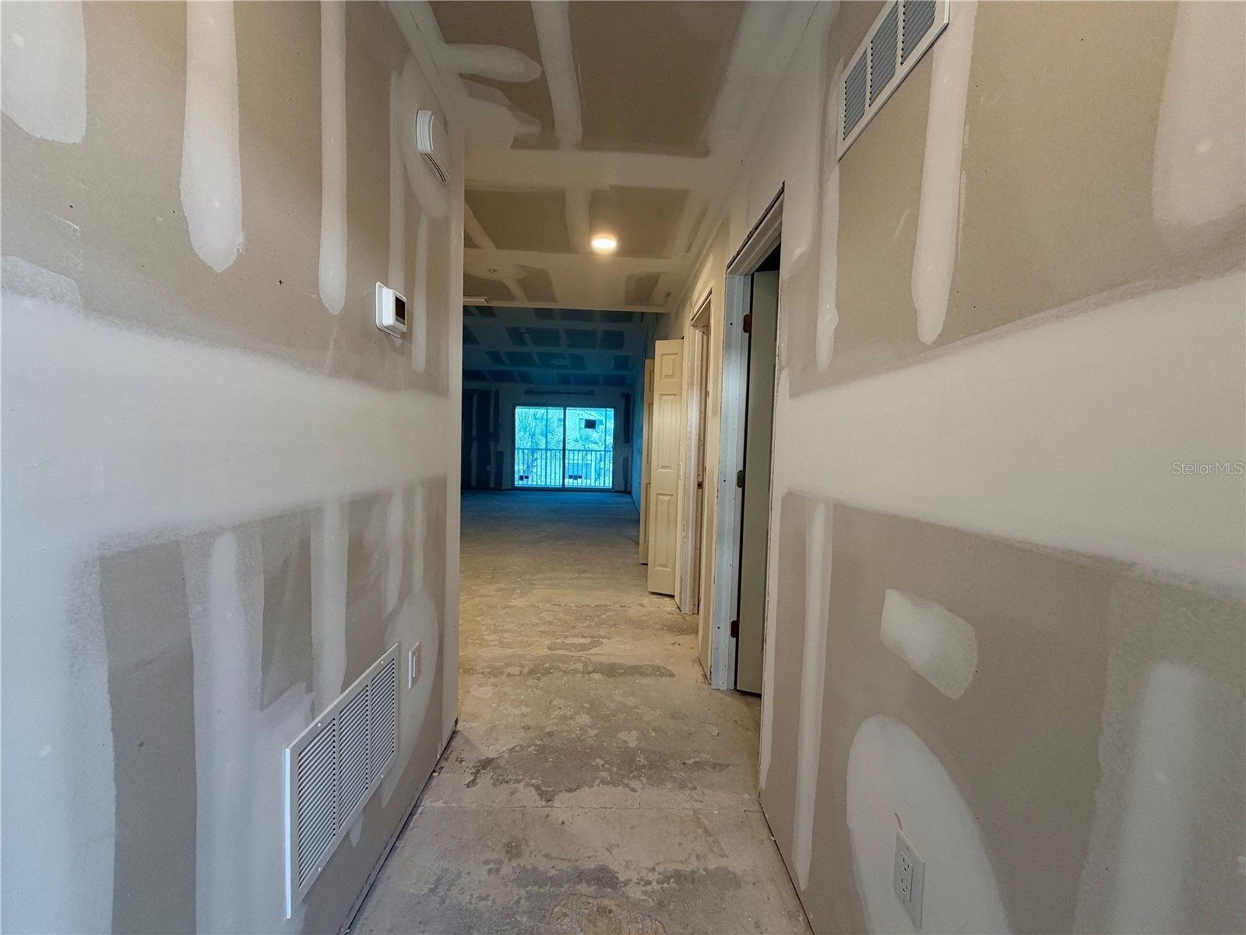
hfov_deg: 102.1
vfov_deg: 85.7
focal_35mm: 14
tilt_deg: -3.2
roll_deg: -0.6
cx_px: 623
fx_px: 504
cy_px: 468
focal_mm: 2.22
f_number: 2.2
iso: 160
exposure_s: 1/121
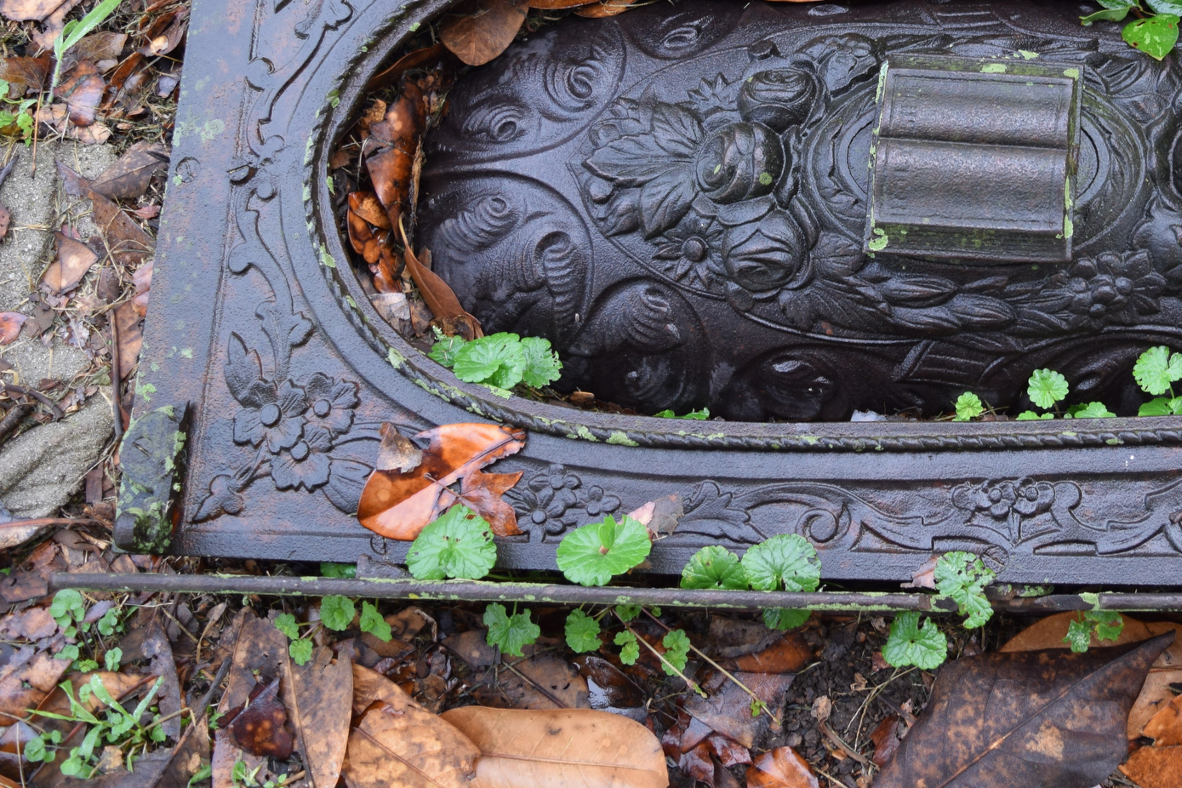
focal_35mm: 57
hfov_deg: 33.9
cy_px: 119
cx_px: 957
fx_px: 1871
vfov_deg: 23.3
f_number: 4
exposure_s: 1/60
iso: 200
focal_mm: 22
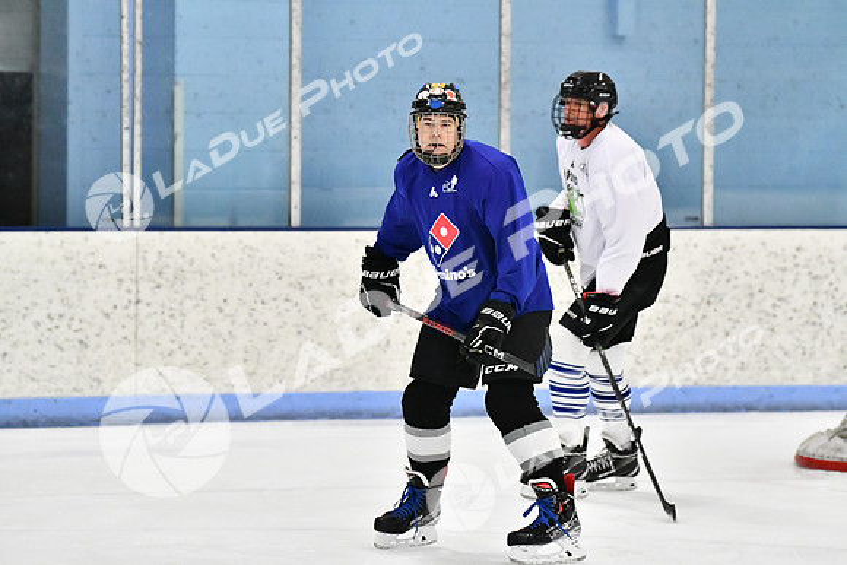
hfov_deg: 11.0
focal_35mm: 188
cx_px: 424
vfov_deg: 7.3
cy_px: 282
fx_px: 4412
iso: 6400
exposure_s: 1/1250
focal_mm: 125
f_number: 3.2
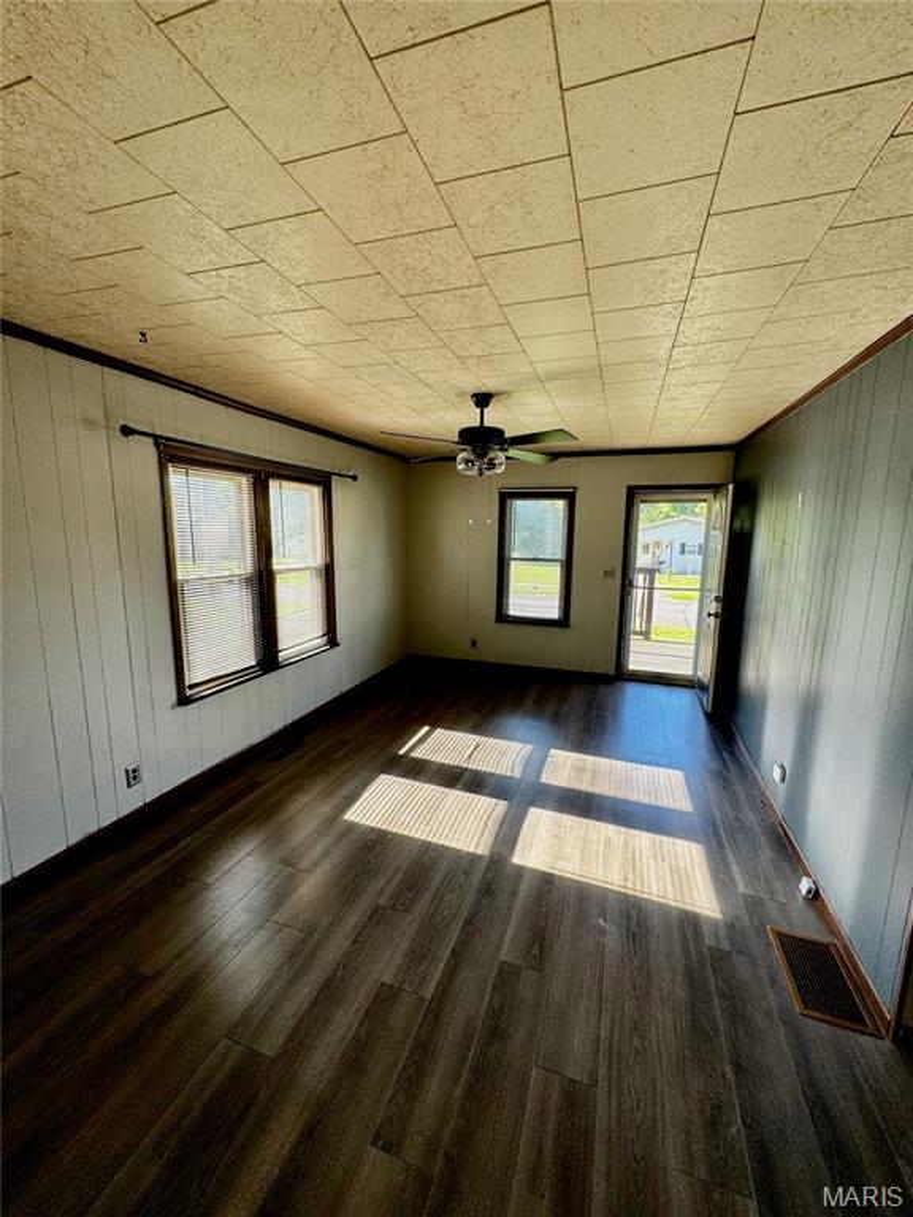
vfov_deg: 102.1
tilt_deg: -10.2
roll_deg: -0.9
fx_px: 492
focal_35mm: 14
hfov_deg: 85.7
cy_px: 608
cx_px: 456
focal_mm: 2.22
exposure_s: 1/99
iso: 80
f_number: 2.2
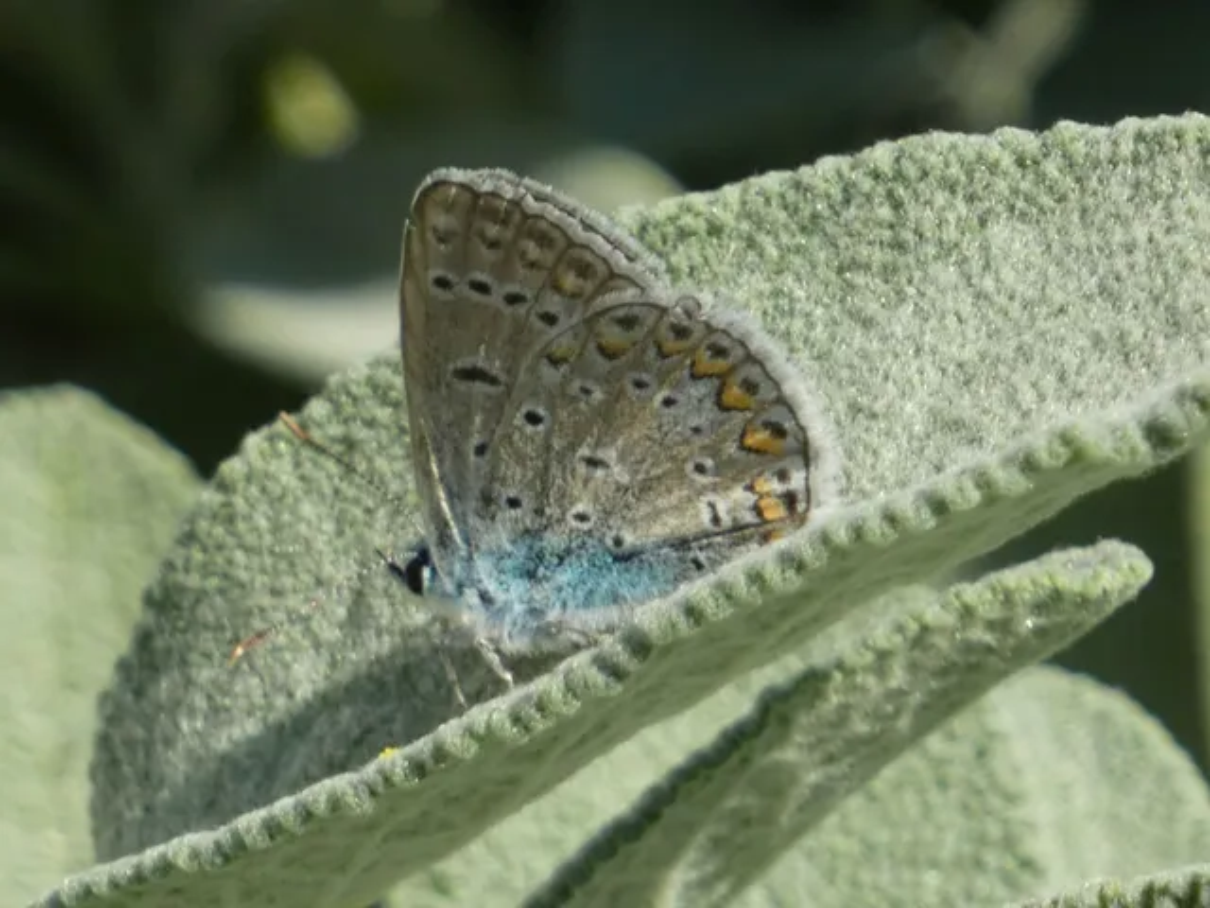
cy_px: 454
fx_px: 20414
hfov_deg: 3.4
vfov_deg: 2.5
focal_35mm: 584
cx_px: 605
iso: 80
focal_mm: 104.7
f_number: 5.6
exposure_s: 1/125
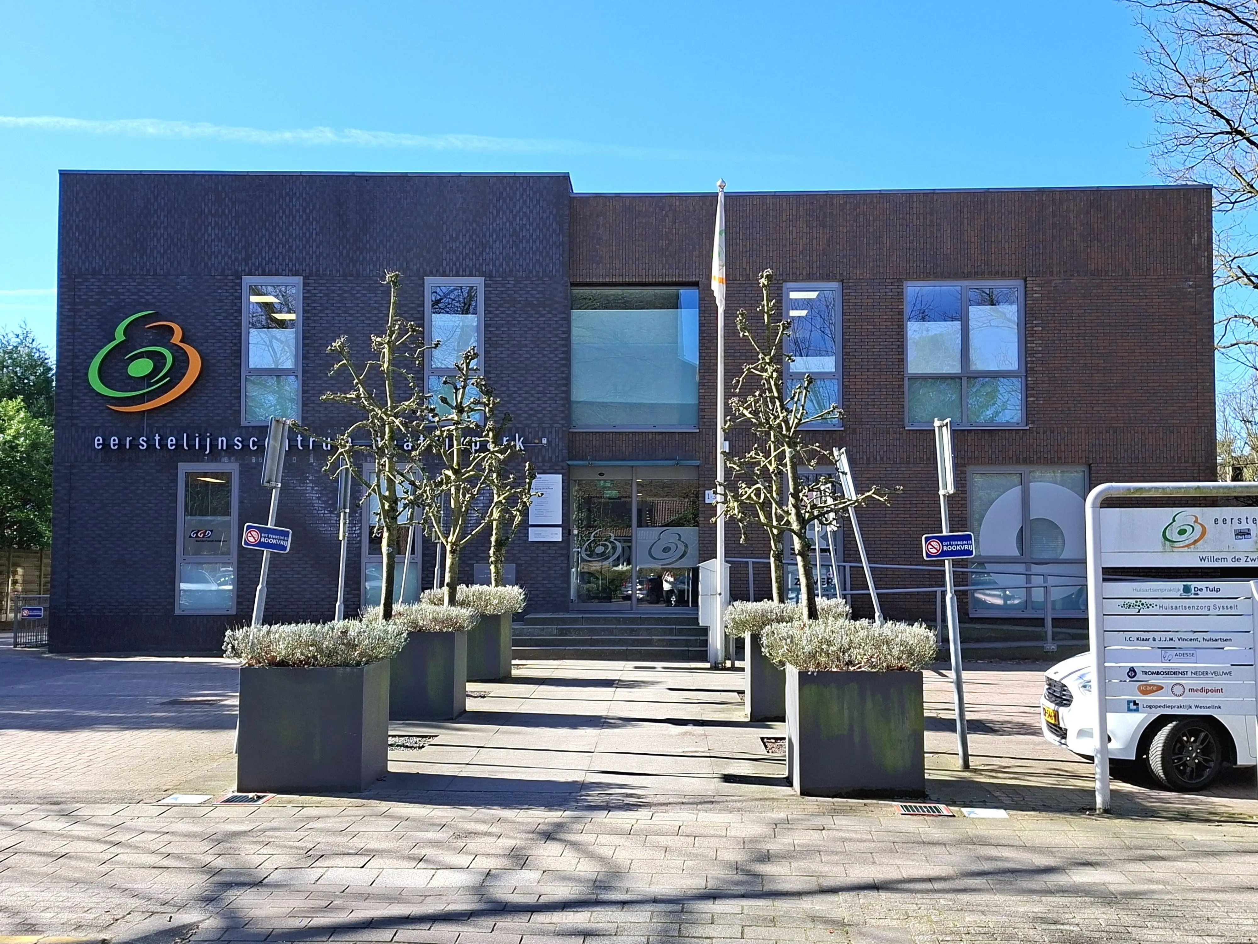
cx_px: 629
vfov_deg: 58.9
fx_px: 836
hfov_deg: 73.9
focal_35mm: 23
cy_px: 472
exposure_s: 1/1266
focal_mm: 5.54
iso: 50
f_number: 1.8
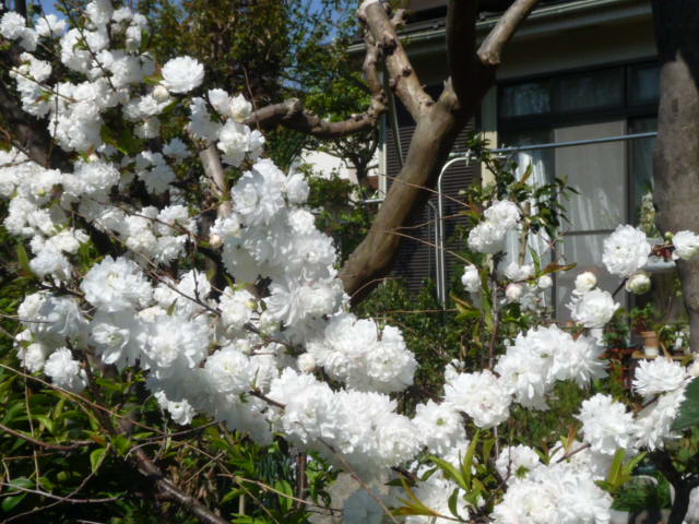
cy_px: 262
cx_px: 350
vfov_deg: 24.4
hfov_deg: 32.2
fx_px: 1212
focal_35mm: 60
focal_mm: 6
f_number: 9
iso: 100
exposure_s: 1/250
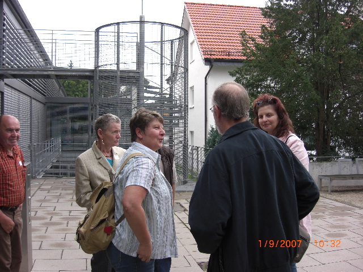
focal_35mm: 38
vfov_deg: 37.7
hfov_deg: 49.0
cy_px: 136
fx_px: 398
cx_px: 182
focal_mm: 7.9
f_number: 2.8
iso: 80
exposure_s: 1/320
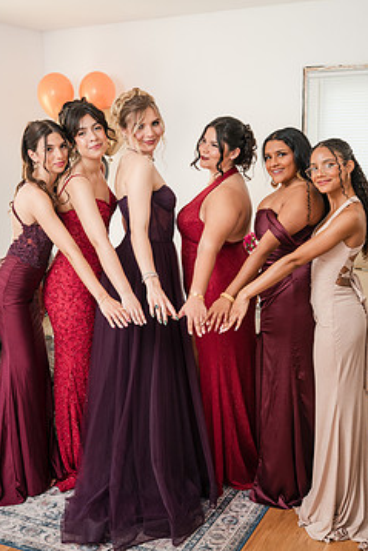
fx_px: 674
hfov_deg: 30.5
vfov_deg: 44.5
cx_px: 177
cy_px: 271
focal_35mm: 44
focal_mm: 35
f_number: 4
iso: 2000
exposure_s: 1/250
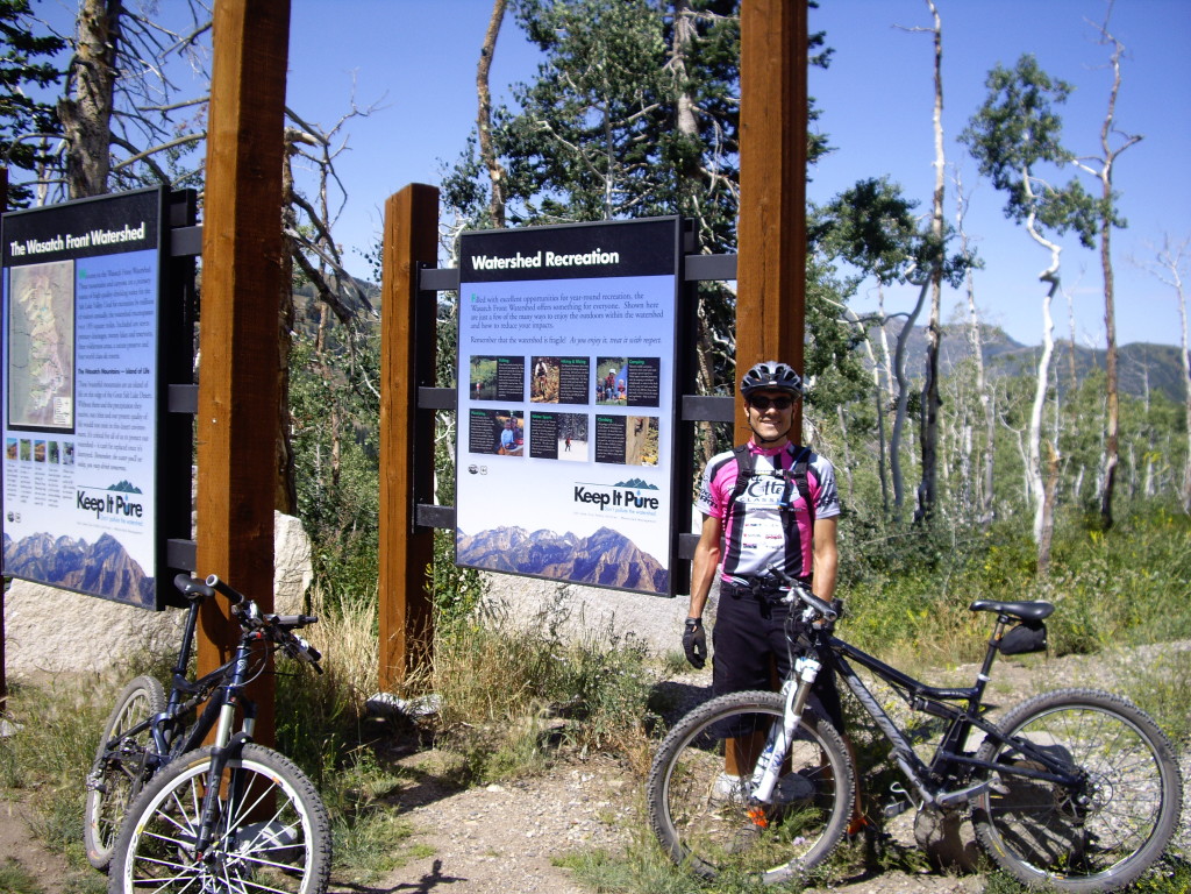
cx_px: 596
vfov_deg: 37.7
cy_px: 447
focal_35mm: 38
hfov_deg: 49.0
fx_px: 1307
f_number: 8
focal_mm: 7.9
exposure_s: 1/125
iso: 64
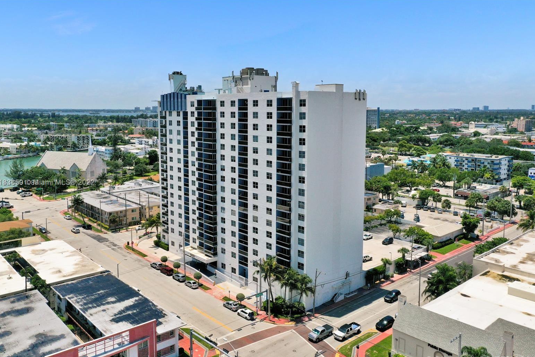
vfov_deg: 45.0
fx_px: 431
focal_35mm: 29
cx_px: 261
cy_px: 183
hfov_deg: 63.6
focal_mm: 10.26
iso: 100
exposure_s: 1/1000
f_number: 7.1
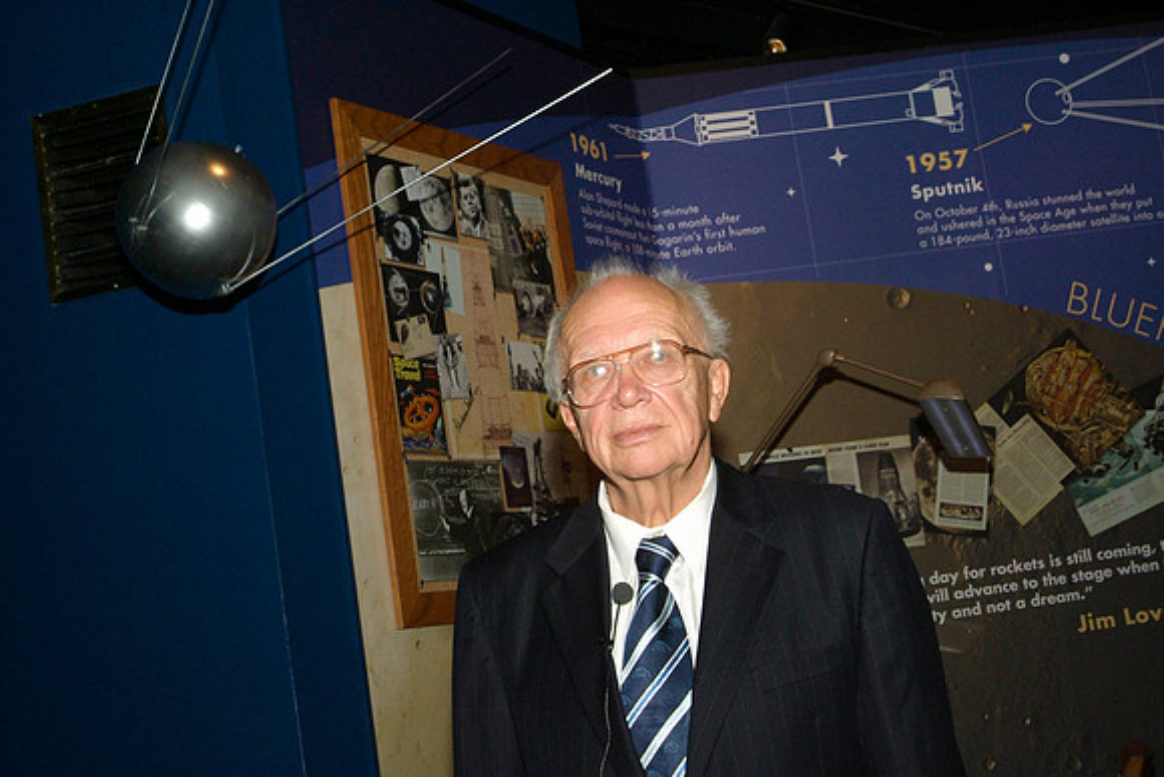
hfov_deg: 37.5
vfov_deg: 25.5
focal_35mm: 53
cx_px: 582
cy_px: 388
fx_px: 1714
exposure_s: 1/125
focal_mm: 35
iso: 1600
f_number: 16
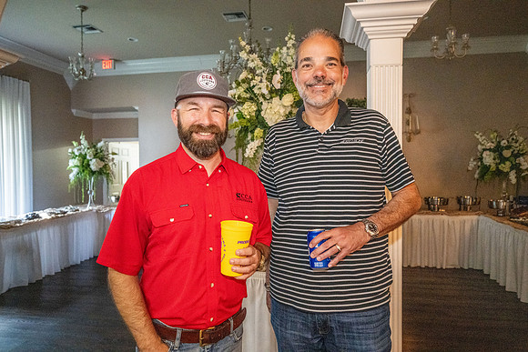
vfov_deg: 53.2
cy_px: 176
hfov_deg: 73.7
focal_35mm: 24
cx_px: 264
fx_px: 352
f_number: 4
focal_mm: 24
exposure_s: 1/200
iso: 7200
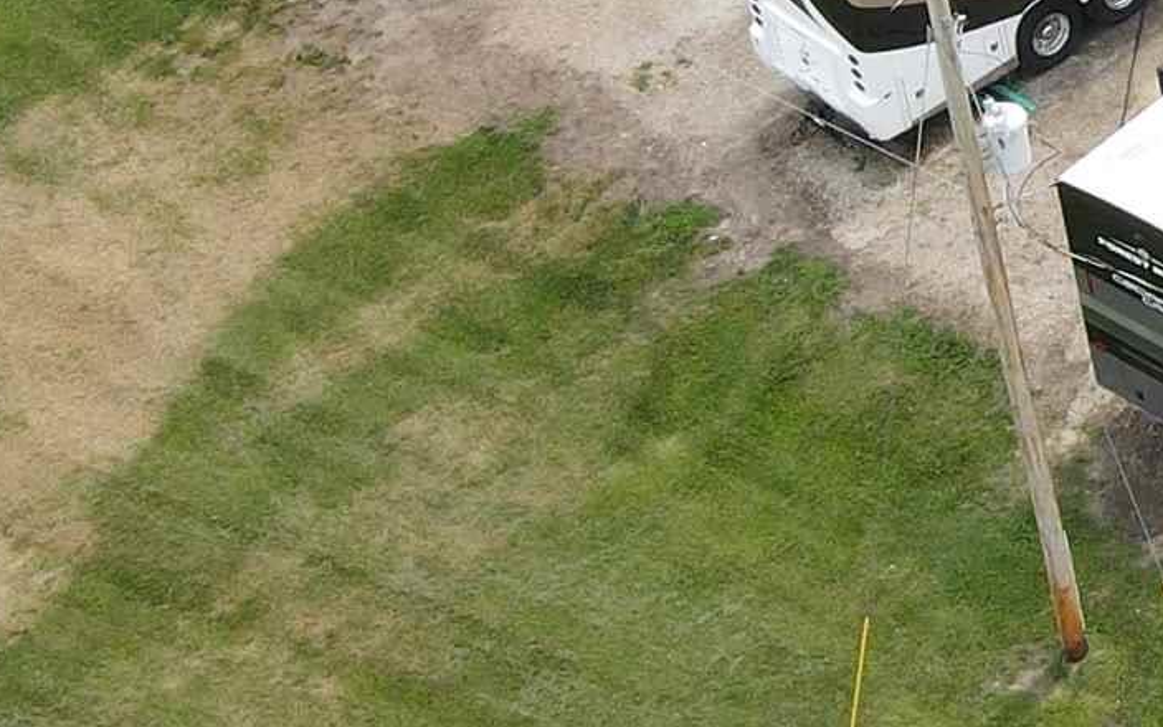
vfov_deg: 11.2
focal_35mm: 111
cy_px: -435
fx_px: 3518
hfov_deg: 16.5
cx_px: 1908
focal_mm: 4.5
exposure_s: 1/15
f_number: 2.8
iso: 100
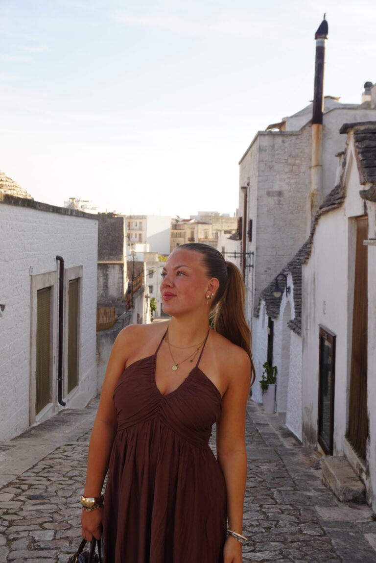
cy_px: 282
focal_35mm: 40
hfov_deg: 33.1
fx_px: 633
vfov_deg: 47.9
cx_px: 188
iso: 100
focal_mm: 27
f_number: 6.7
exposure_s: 1/125
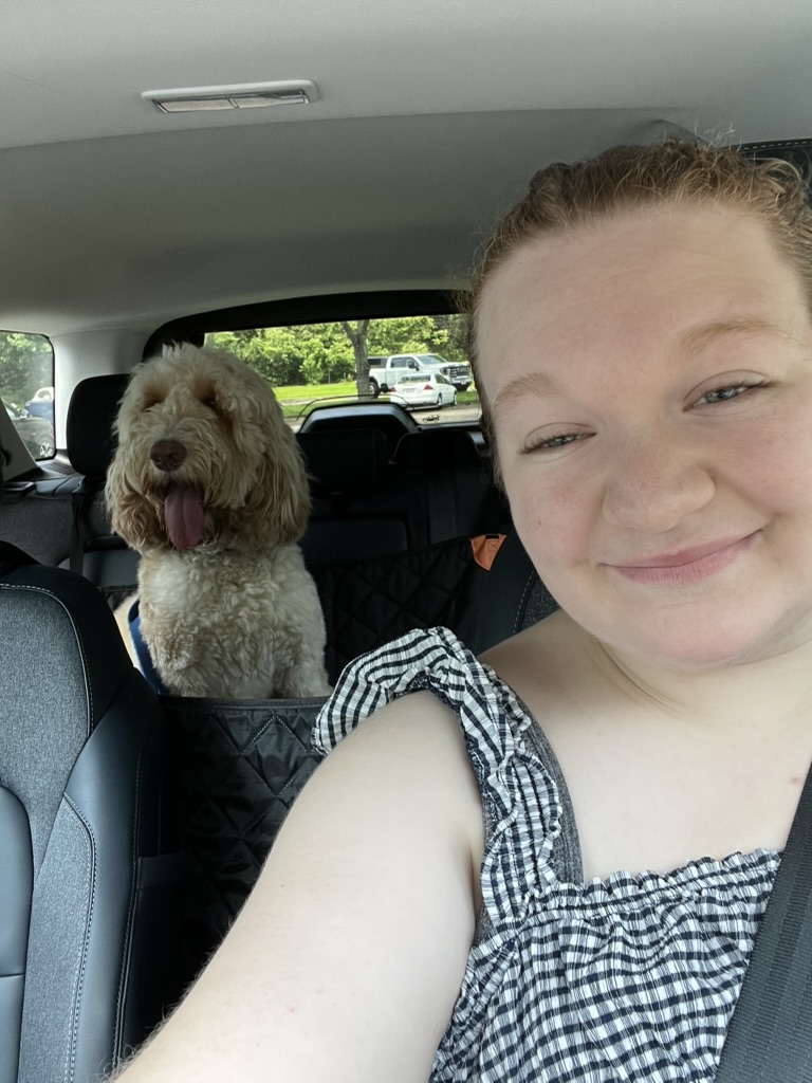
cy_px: 542
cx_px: 406
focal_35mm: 30
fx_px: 938
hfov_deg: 46.8
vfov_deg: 60.0
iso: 100
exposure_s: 1/69
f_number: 2.2
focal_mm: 2.71
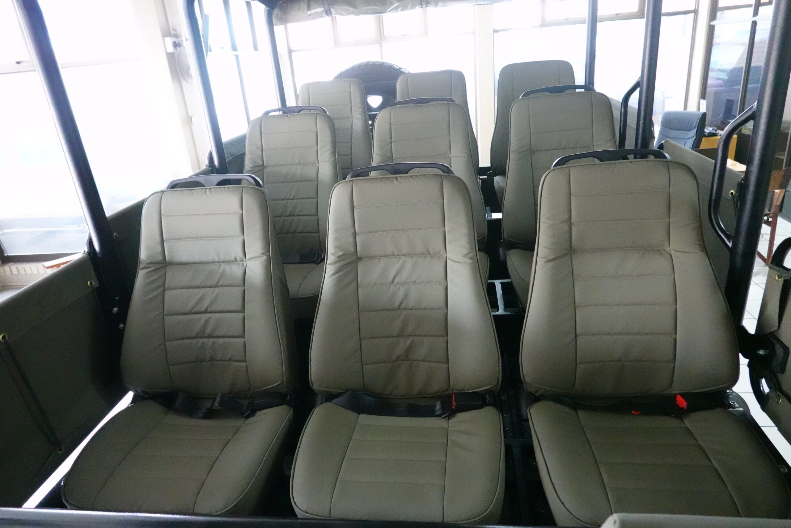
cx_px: 396
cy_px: 264
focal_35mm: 24
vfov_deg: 53.1
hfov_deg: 73.7
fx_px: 527
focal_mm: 9
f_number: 2.8
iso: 6400
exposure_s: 1/200
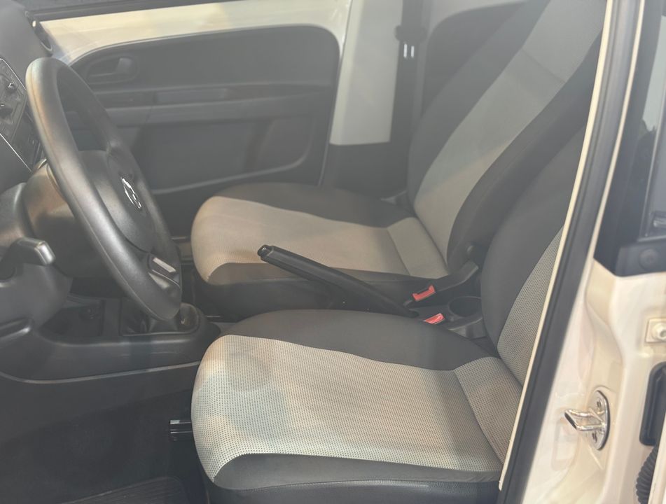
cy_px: 252
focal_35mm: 52
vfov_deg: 28.2
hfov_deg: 36.7
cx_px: 333
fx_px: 1004
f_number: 1.6
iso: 125
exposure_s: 1/60
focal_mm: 5.96
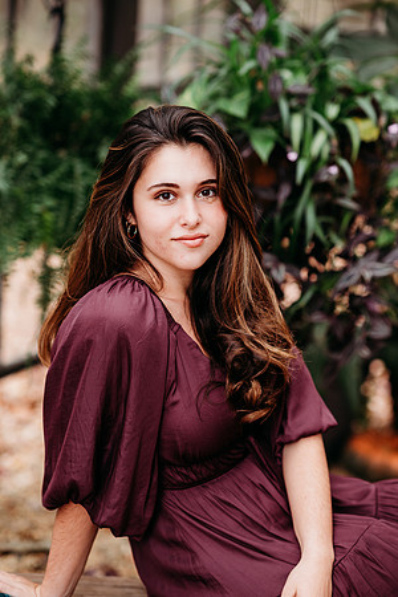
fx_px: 1409
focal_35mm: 85
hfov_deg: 16.1
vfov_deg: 23.9
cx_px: 199
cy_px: 298
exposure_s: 1/200
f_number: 2.2
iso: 320
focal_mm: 85
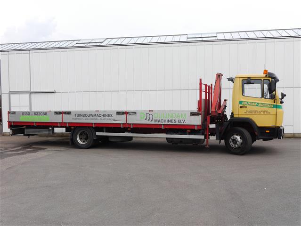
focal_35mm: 36
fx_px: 313
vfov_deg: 39.7
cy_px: 113
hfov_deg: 51.3
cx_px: 150
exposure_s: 1/320
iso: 160
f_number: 7.1
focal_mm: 18
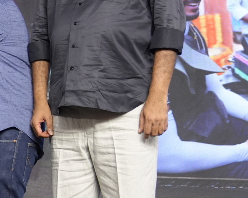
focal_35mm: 161
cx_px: -79
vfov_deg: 9.6
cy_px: 33
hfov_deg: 11.6
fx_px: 1182
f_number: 3.5
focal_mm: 40
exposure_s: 1/160
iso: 1600
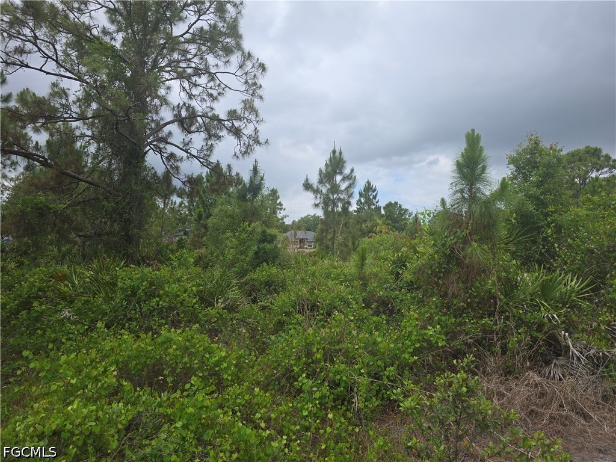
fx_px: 409
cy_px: 231
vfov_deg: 58.9
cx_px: 308
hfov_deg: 73.9
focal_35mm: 23
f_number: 1.7
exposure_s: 1/675
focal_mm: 6.3
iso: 12
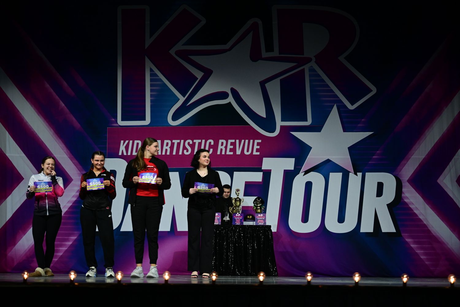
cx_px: 230
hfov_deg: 41.9
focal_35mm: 47
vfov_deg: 28.6
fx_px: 601
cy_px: 154
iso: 1600
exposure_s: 1/800
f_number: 2.8
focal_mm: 47
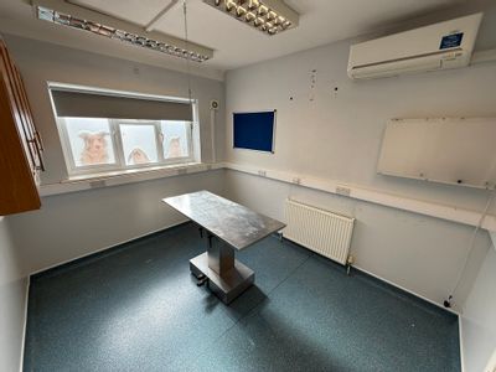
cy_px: 186
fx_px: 201
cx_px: 248
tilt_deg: -15.1
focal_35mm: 14
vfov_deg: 85.7
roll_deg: -2.4
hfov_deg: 102.1
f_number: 2.2
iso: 50
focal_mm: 2.22
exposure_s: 1/100
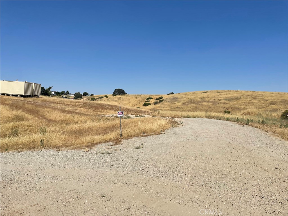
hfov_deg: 67.3
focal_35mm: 26
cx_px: 144
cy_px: 108
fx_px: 216
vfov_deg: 53.1
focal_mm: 4.2
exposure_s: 1/7813
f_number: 1.6
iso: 32
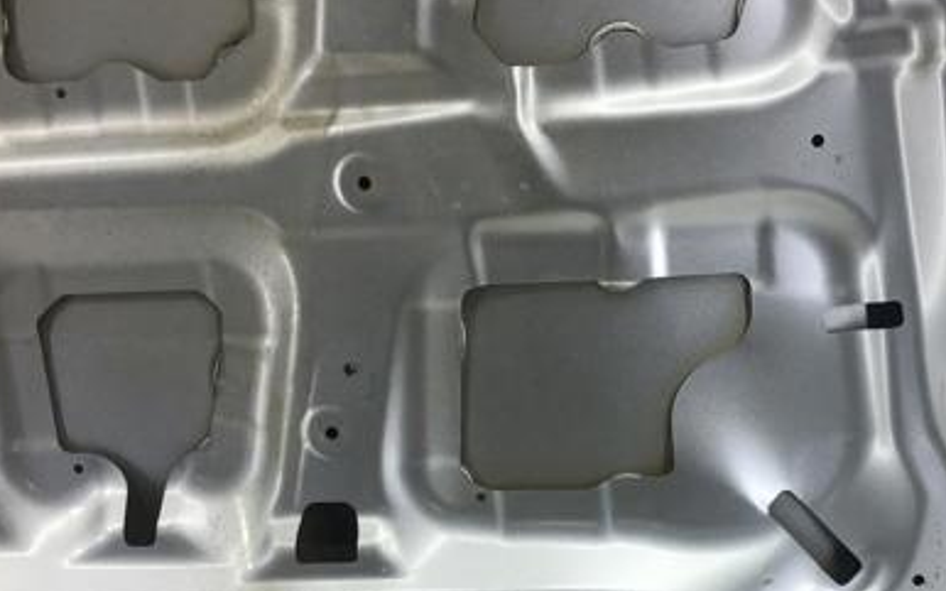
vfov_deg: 24.8
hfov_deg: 39.1
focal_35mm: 51
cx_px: 637
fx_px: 1314
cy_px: 490
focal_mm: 4.15
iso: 25
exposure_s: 1/50
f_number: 2.2
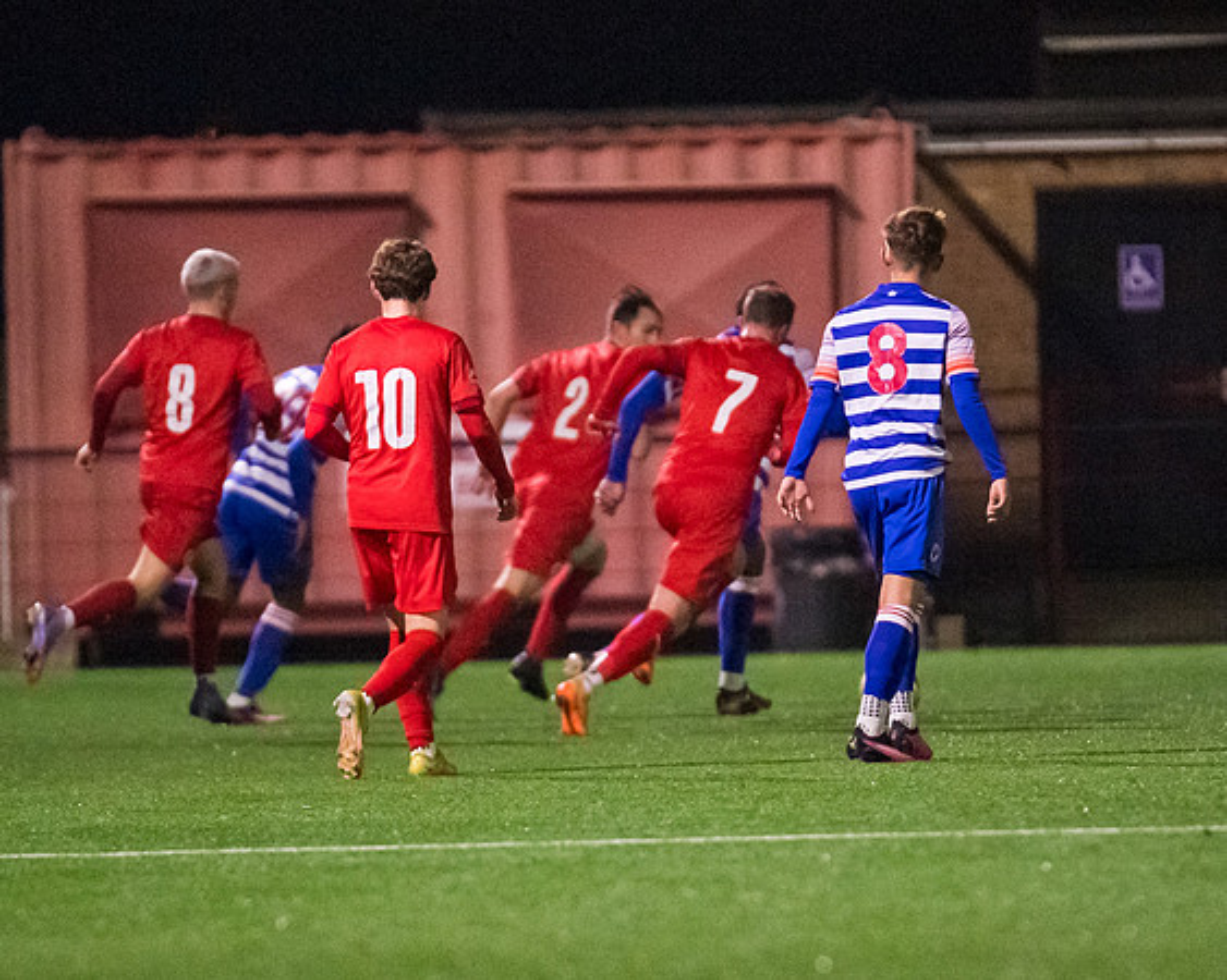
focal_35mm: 604
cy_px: 528
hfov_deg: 3.2
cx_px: 643
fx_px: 21932
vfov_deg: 2.6
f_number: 2.8
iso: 8000
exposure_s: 1/1250
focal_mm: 300
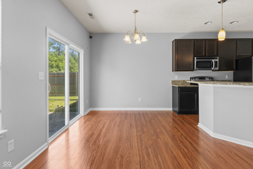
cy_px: 84
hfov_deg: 90.0
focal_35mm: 18
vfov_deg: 67.4
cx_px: 126
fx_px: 126
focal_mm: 12
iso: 250
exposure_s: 1/6
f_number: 9
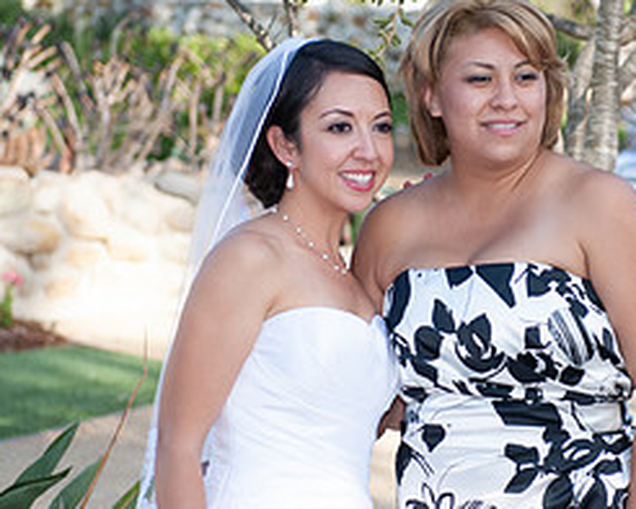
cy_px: 284
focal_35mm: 155
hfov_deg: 12.4
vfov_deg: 10.0
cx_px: 494
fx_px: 2919
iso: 200
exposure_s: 1/640
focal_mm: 70
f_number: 3.5
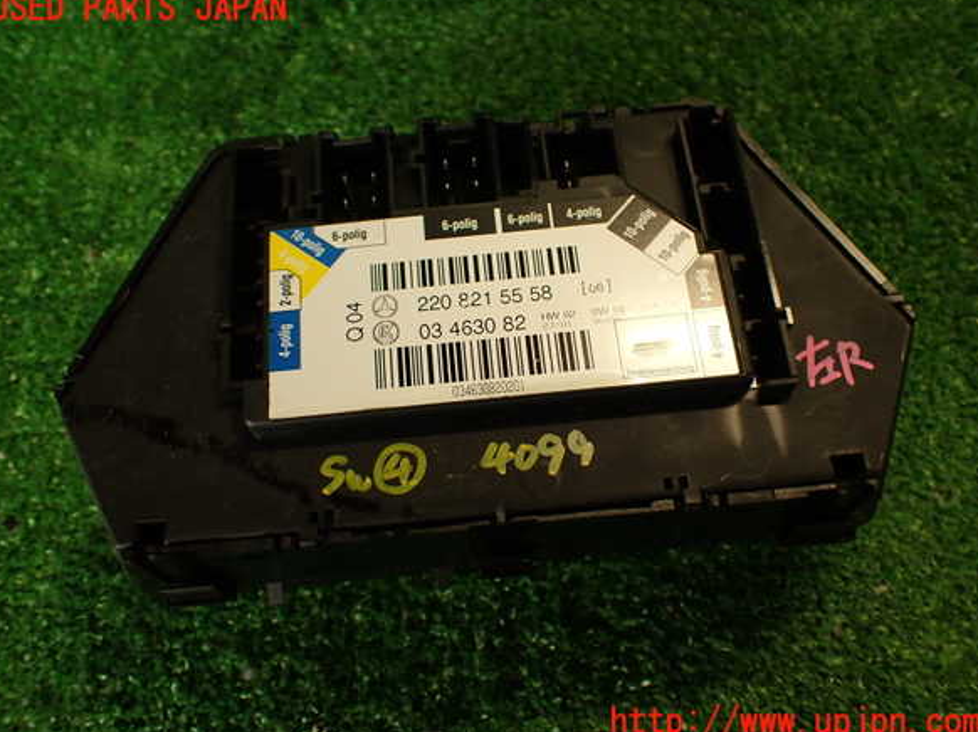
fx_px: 932
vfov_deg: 42.9
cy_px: 366
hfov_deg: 55.4
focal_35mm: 33
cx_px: 486
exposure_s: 1/50
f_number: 2.4
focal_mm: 5.79
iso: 200
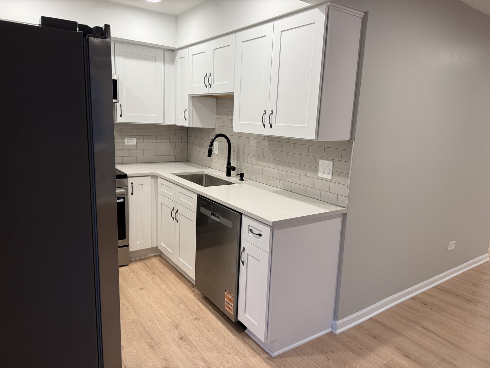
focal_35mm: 24
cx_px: 245
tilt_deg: -10.4
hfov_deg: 71.6
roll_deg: -2.1
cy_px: 184
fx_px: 340
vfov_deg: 56.8
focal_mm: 6.76
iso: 200
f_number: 1.78
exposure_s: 1/120
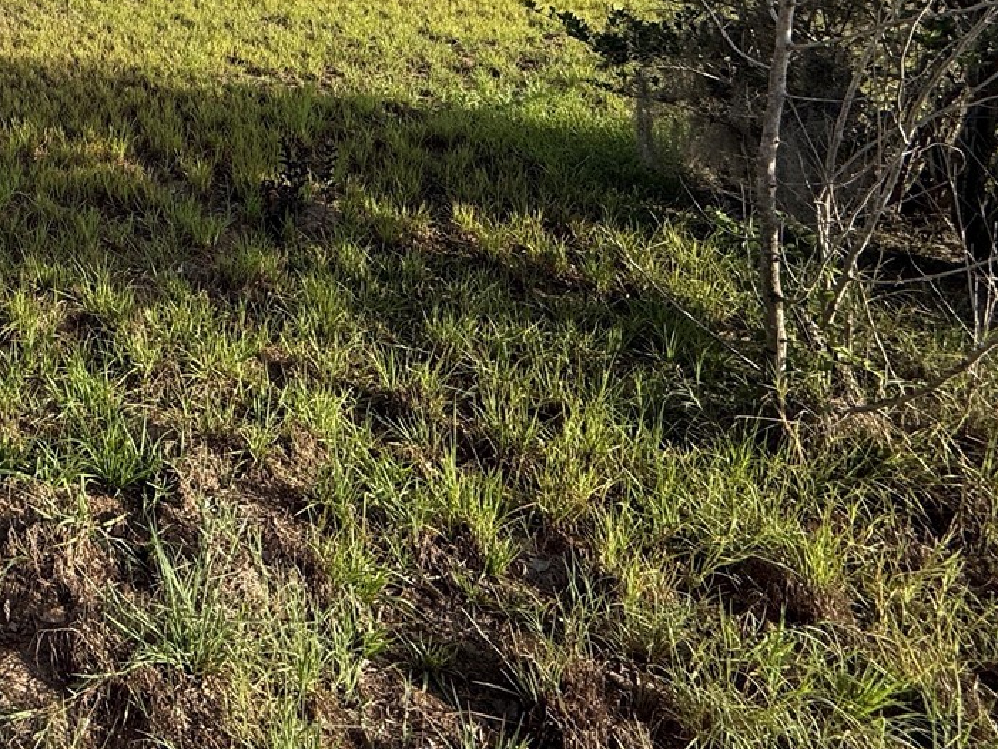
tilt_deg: -7.1
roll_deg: -0.9
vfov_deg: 38.9
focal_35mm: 32
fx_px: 923
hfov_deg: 47.7
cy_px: -6
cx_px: 14
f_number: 2.2
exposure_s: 1/1312
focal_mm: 2.22
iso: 50
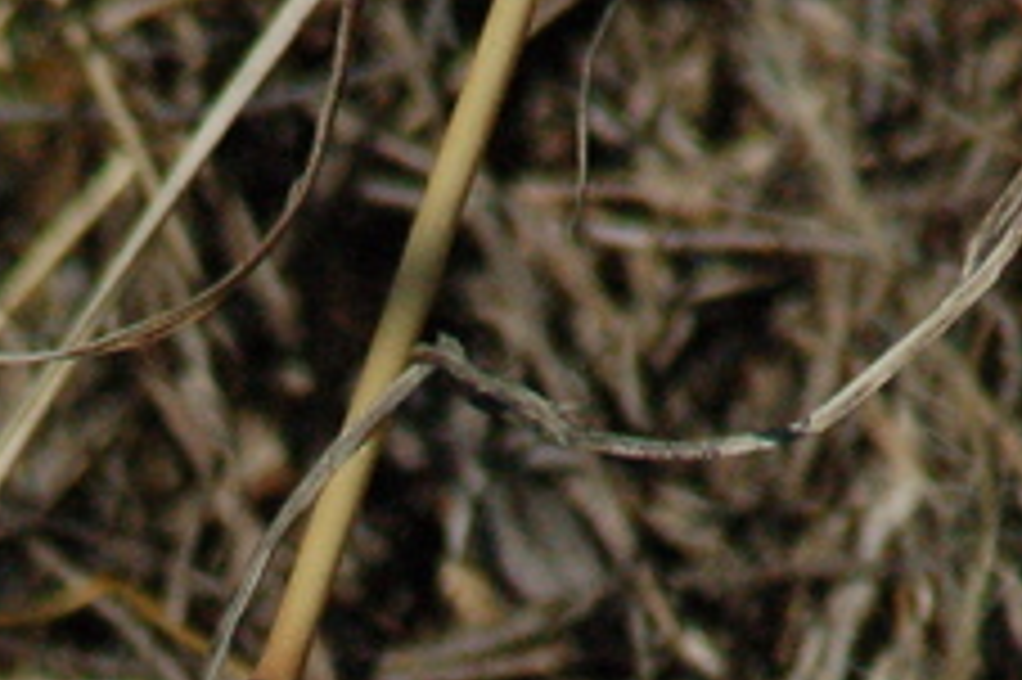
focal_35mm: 1906
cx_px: 68
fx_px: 54068
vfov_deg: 0.7
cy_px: 1256
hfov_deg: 1.1
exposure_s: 1/4000
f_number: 10
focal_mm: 300
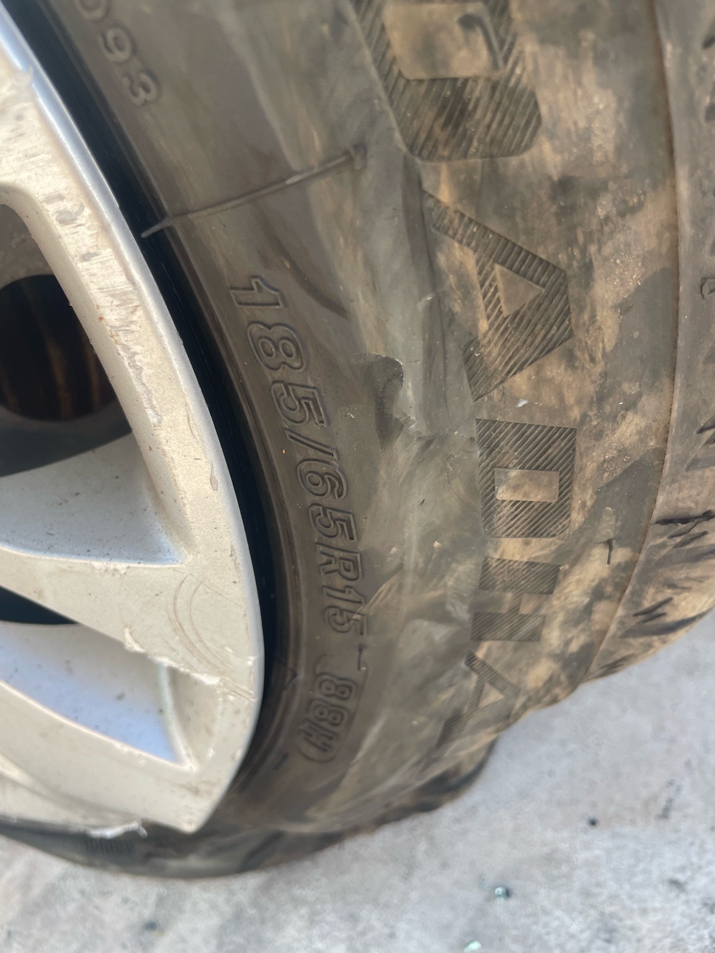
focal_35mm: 26
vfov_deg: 67.3
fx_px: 716
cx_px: 358
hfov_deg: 53.1
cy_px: 476
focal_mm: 4.2
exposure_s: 1/197
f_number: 1.6
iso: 32
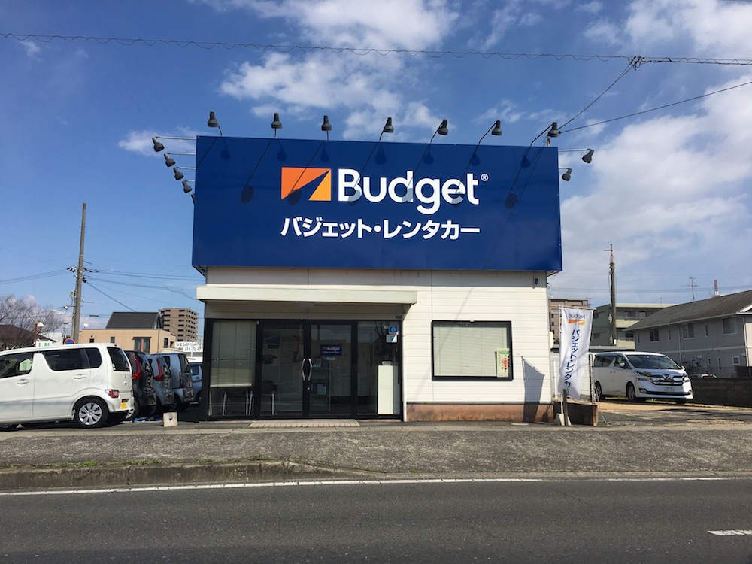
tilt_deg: +9.4
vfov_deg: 48.2
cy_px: 282
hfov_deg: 61.7
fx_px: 630
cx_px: 376
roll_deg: +0.1
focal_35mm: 29
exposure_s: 1/2747
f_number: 2.2
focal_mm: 4.15
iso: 25
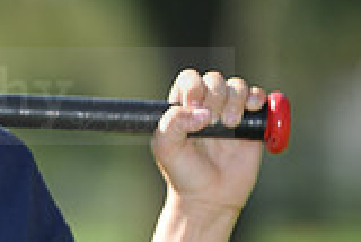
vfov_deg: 2.3
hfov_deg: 3.4
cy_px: 77
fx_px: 6002
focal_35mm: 598
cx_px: -203
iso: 200
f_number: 4
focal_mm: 165
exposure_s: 1/800
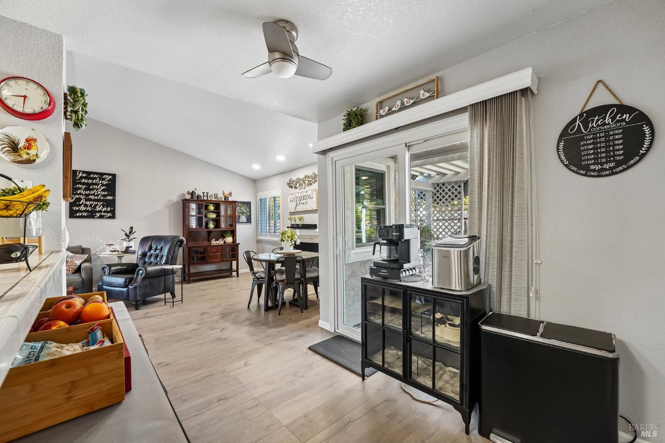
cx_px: 332
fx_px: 259
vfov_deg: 81.2
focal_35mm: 14
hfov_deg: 104.3
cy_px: 222
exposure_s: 1/15
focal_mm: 14
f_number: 8
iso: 640
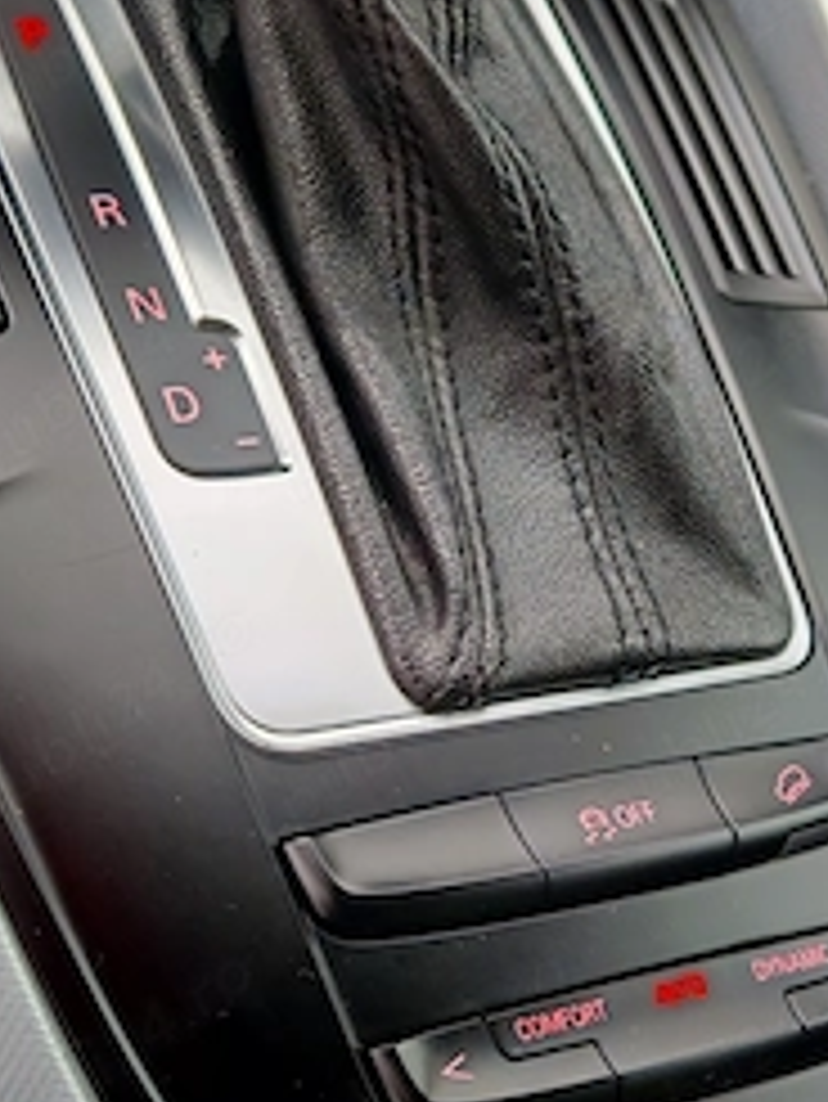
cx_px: 580
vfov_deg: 22.2
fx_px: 2804
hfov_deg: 16.7
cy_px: 450
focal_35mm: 88
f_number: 2.8
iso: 200
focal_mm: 6.67
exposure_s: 1/50
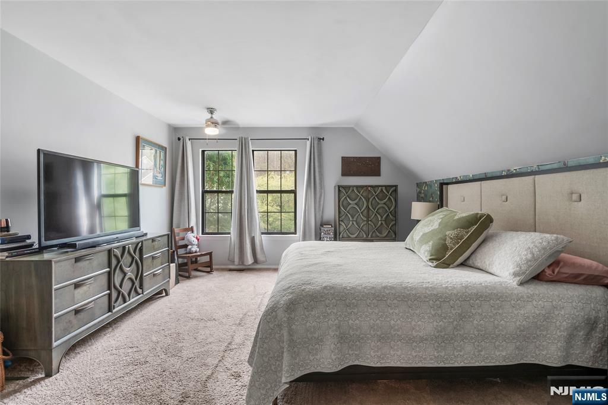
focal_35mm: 16
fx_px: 270
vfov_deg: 73.8
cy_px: 202
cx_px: 304
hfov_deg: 96.7
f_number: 8
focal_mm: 16
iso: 100
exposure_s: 1/2.5
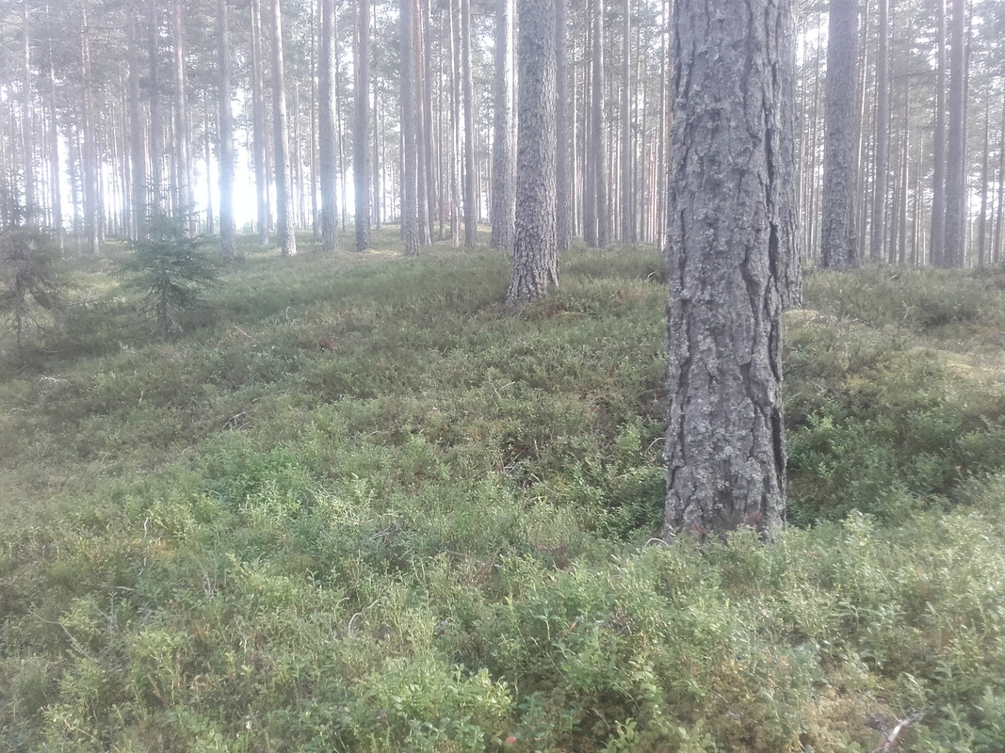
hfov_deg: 58.4
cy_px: 376
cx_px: 502
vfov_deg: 45.4
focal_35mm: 31
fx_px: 900
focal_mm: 3.31
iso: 90
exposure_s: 1/100
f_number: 2.2
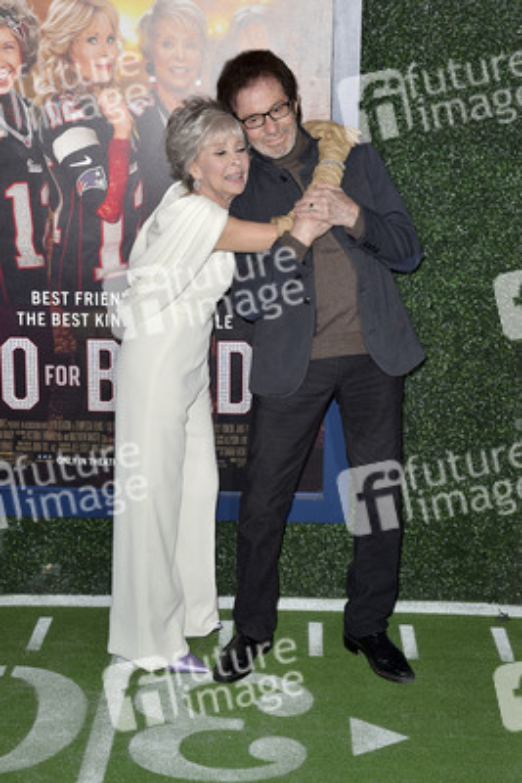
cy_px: 392
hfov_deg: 31.9
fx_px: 913
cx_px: 261
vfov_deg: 46.4
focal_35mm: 42
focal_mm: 42
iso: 500
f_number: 6.3
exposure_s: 1/250
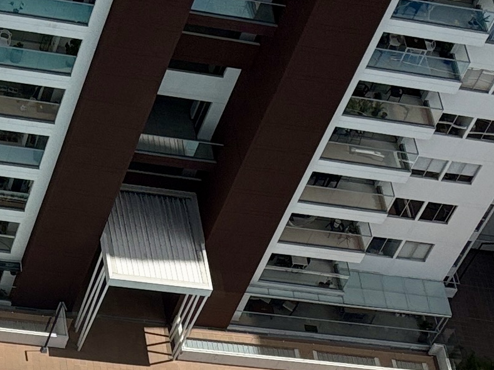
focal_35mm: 133
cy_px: 783
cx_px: 18
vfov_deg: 10.2
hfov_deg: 14.6
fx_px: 1898
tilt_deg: -57.4
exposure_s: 1/9091
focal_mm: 5.96
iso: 50
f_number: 1.6
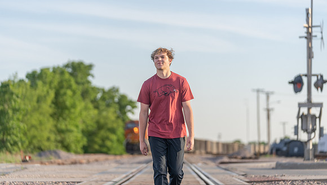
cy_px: 76
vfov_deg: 8.9
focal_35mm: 136
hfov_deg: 15.7
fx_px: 1183
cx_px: 164
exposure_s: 1/1000
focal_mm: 124
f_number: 2.8
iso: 160
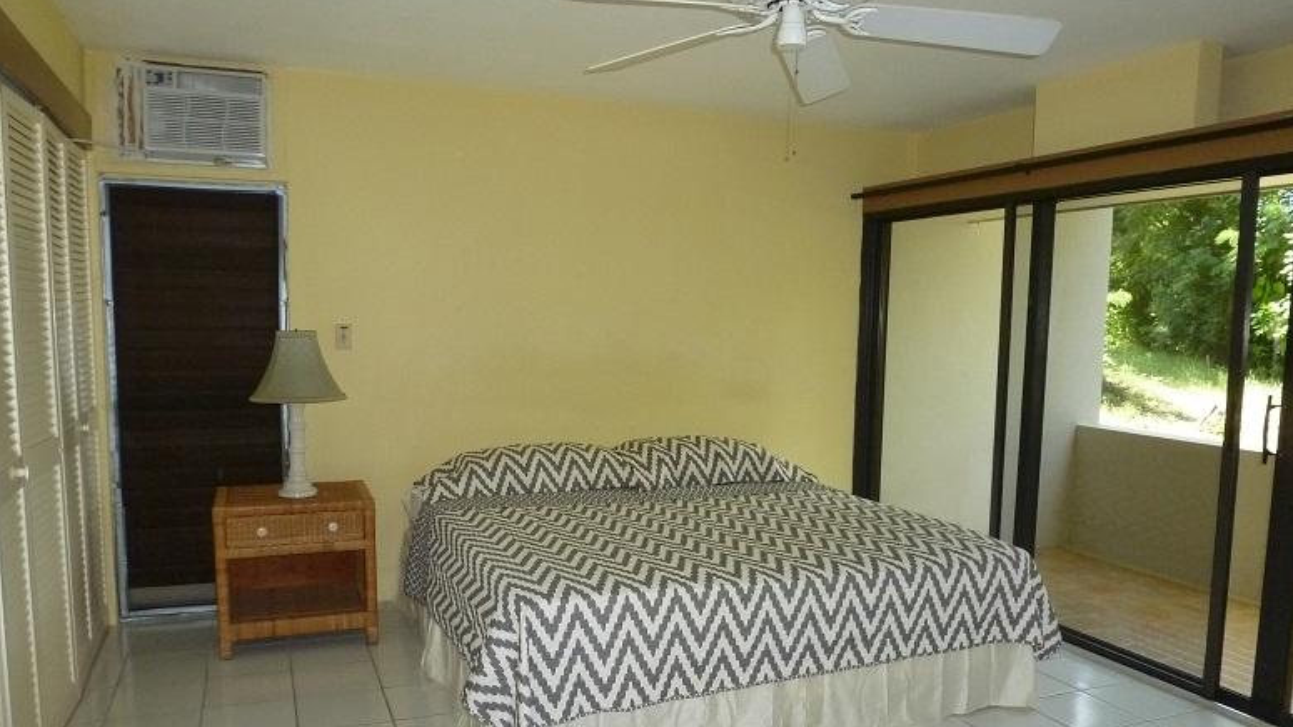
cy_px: 429
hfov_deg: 69.9
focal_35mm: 27
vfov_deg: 42.7
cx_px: 639
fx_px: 926
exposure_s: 1/60
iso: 320
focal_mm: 4.3
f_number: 3.3
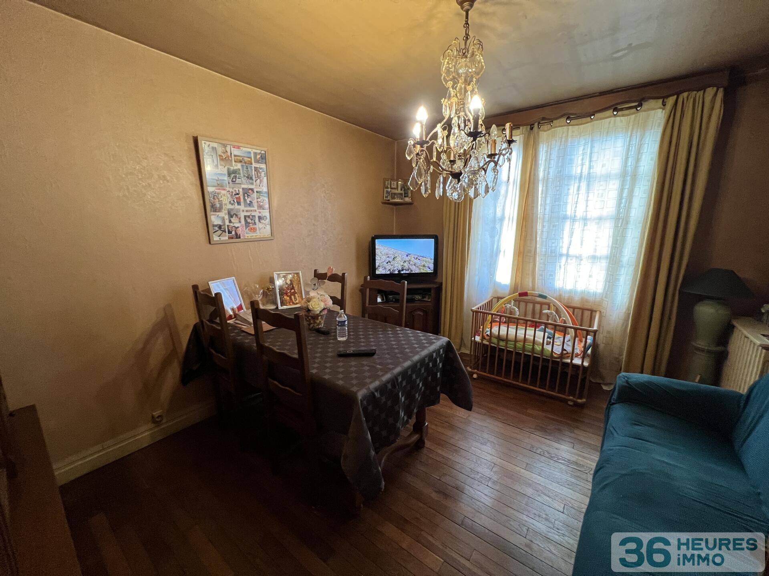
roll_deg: -0.2
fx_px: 289
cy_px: 288
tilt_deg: -11.6
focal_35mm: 13
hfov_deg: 106.2
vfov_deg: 89.9
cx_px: 384
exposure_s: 1/50
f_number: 1.8
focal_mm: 1.57
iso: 400
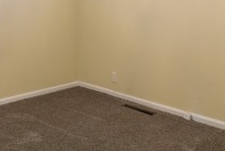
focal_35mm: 43
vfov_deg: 29.9
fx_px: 269
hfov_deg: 44.2
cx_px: 62
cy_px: 15
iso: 200
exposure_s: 1/2
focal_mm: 10
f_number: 8
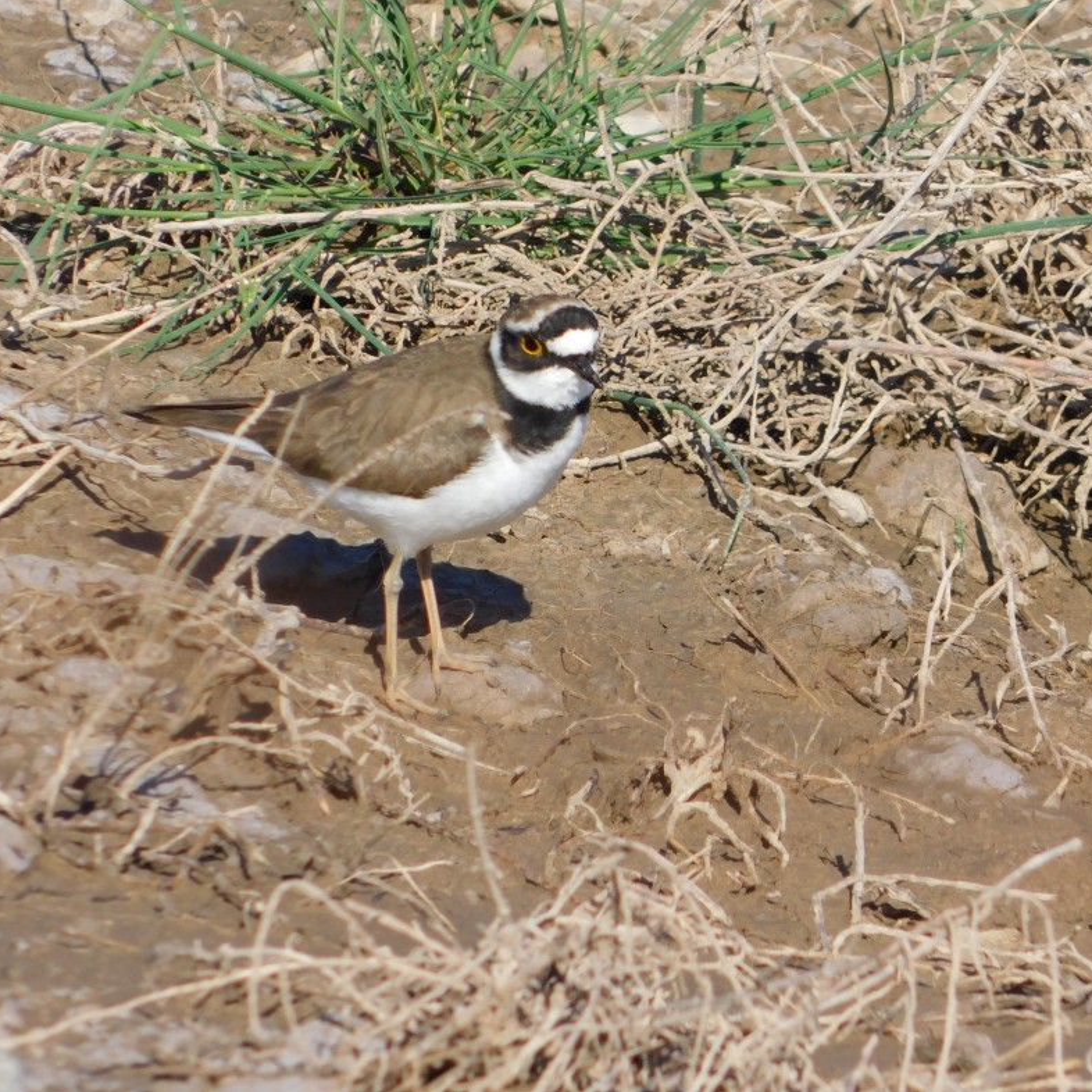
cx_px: 571
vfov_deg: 1.6
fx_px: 38546
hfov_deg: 1.6
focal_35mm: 1080
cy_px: 546
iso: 125
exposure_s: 1/400
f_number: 6.5
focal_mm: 160
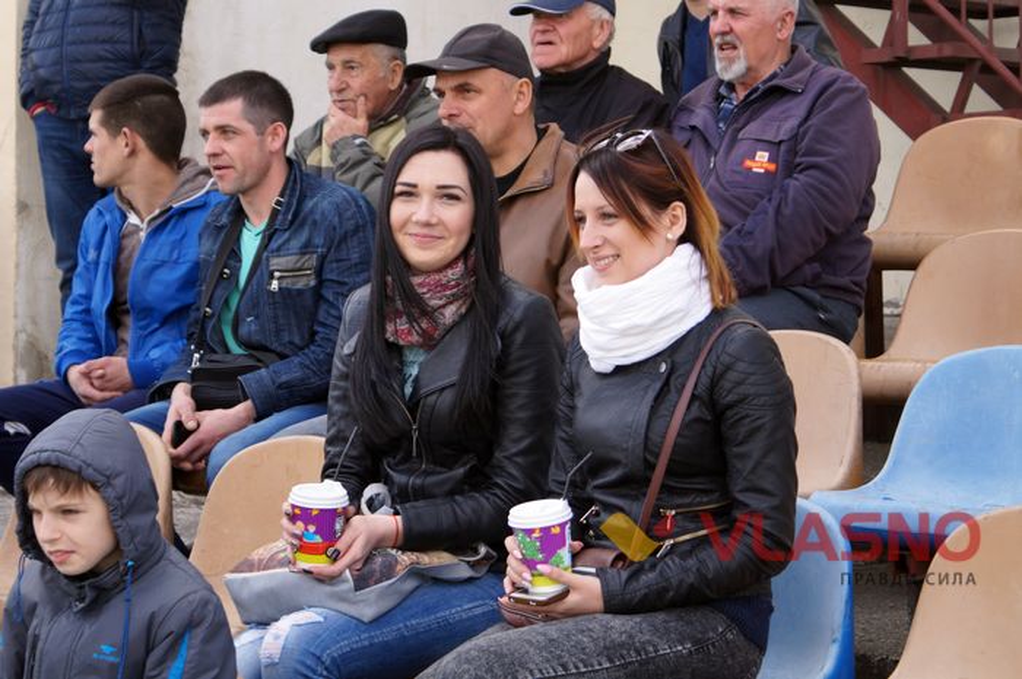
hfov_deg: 27.0
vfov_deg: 18.1
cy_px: 340
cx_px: 511
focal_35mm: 75
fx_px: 2127
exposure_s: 1/160
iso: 160
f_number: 5.6
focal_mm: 50
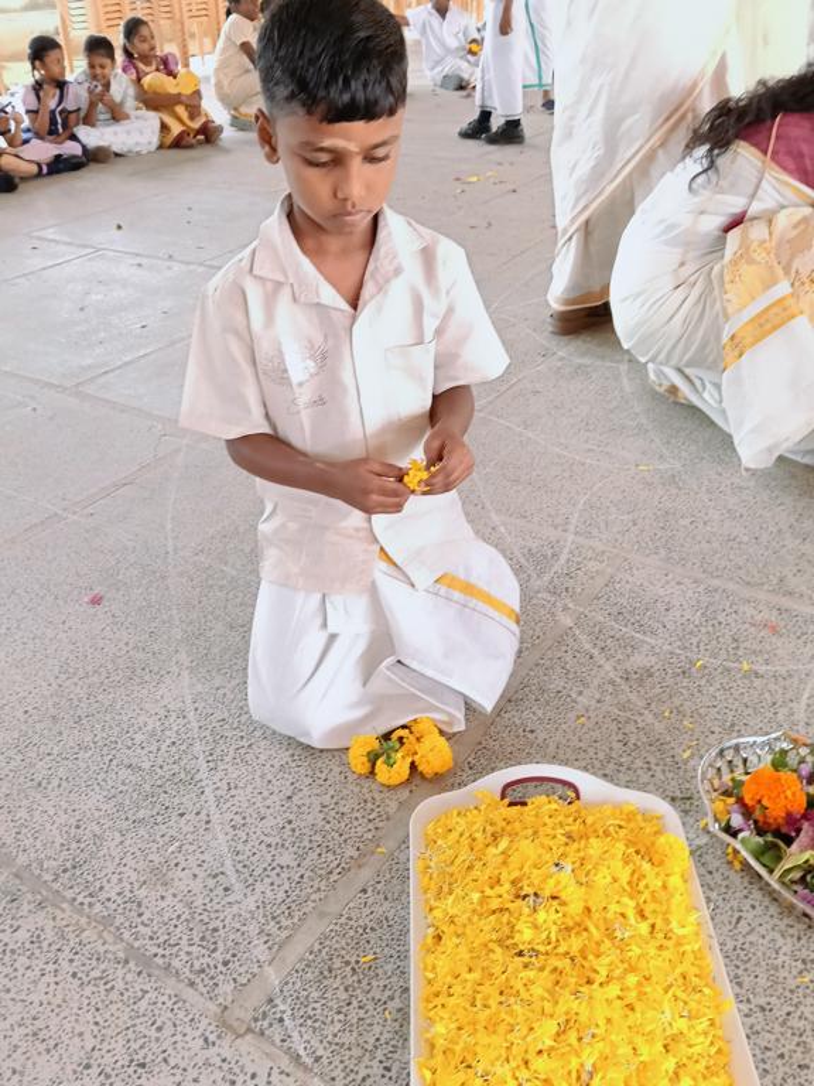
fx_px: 847
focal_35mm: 27
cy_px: 543
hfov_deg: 51.4
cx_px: 407
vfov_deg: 65.3
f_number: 1.8
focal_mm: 3.98
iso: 250
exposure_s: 1/50
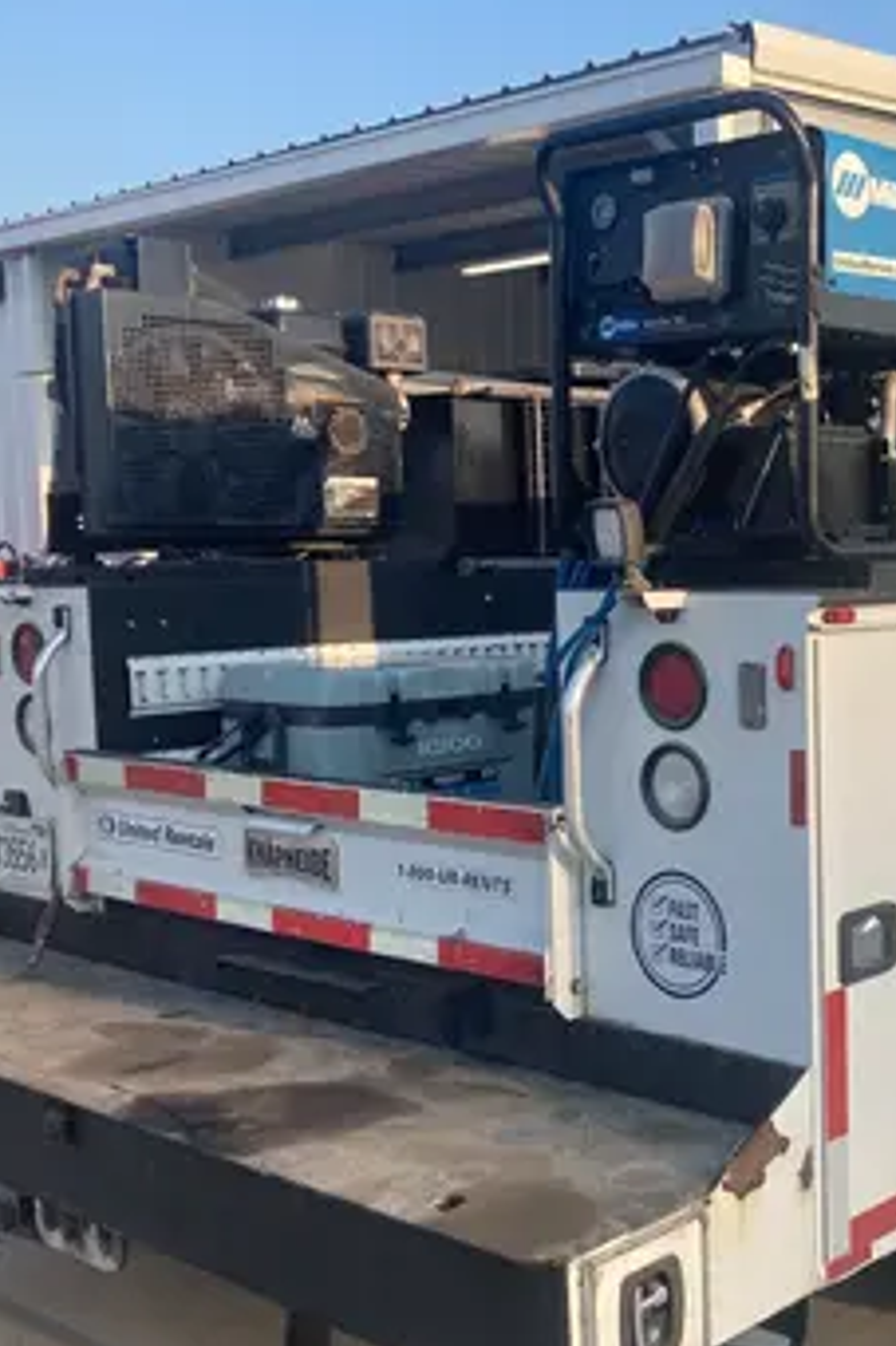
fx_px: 1756
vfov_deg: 41.8
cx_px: 766
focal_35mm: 47
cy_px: 776
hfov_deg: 27.8
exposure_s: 1/813
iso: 20
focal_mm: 3.99
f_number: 1.8
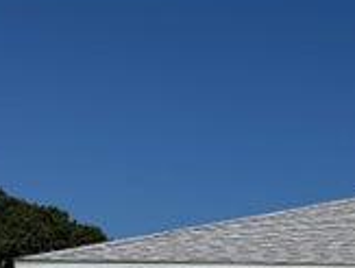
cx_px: 283
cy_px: 320
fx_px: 966
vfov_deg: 15.2
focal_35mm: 94
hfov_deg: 20.6
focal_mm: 6.76
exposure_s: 1/14286
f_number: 1.78
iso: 80
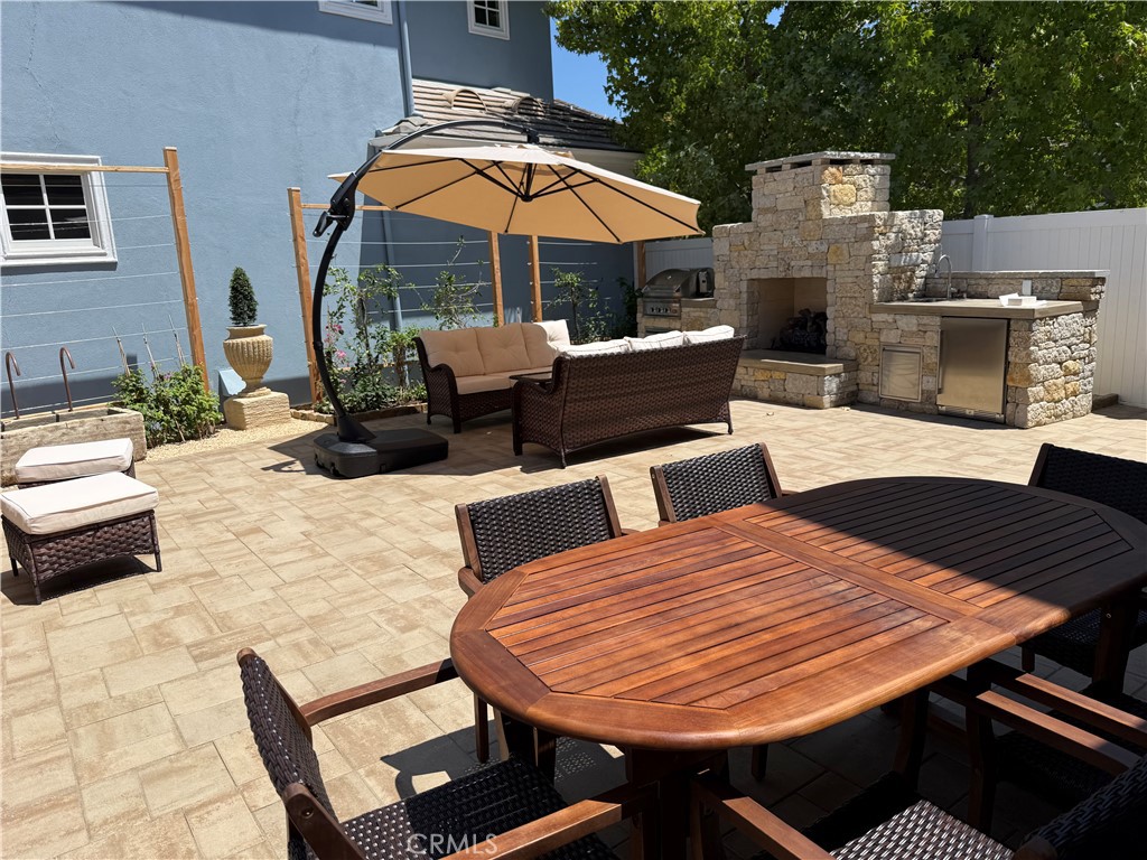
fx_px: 795
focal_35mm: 24
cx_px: 574
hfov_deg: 71.6
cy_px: 430
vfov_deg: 56.8
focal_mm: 6.76
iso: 80
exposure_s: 1/4405
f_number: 1.78
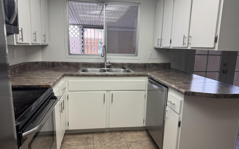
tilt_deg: -11.0
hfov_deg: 70.4
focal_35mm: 26
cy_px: 77
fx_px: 169
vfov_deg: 47.6
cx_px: 121
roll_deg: -1.6
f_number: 1.78
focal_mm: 6.76
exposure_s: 1/120
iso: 160
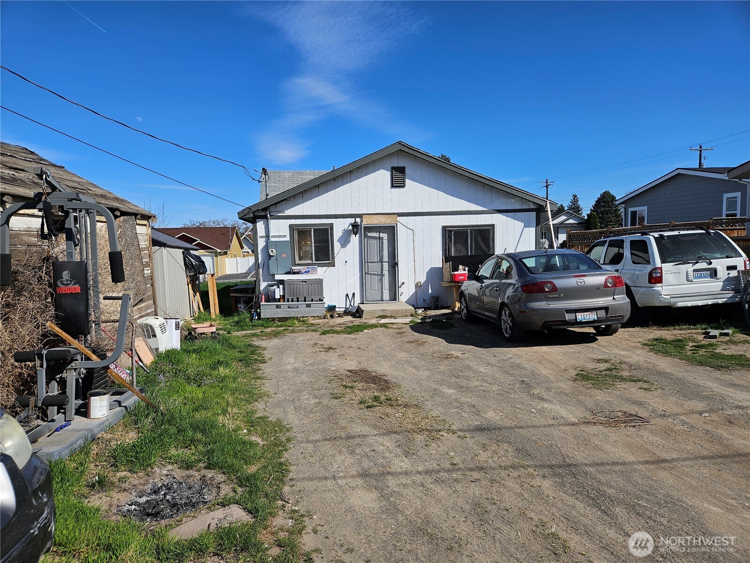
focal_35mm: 23
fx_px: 498
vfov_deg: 58.9
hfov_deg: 73.9
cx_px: 375
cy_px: 282
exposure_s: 1/2790
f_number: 1.8
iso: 25
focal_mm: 5.4
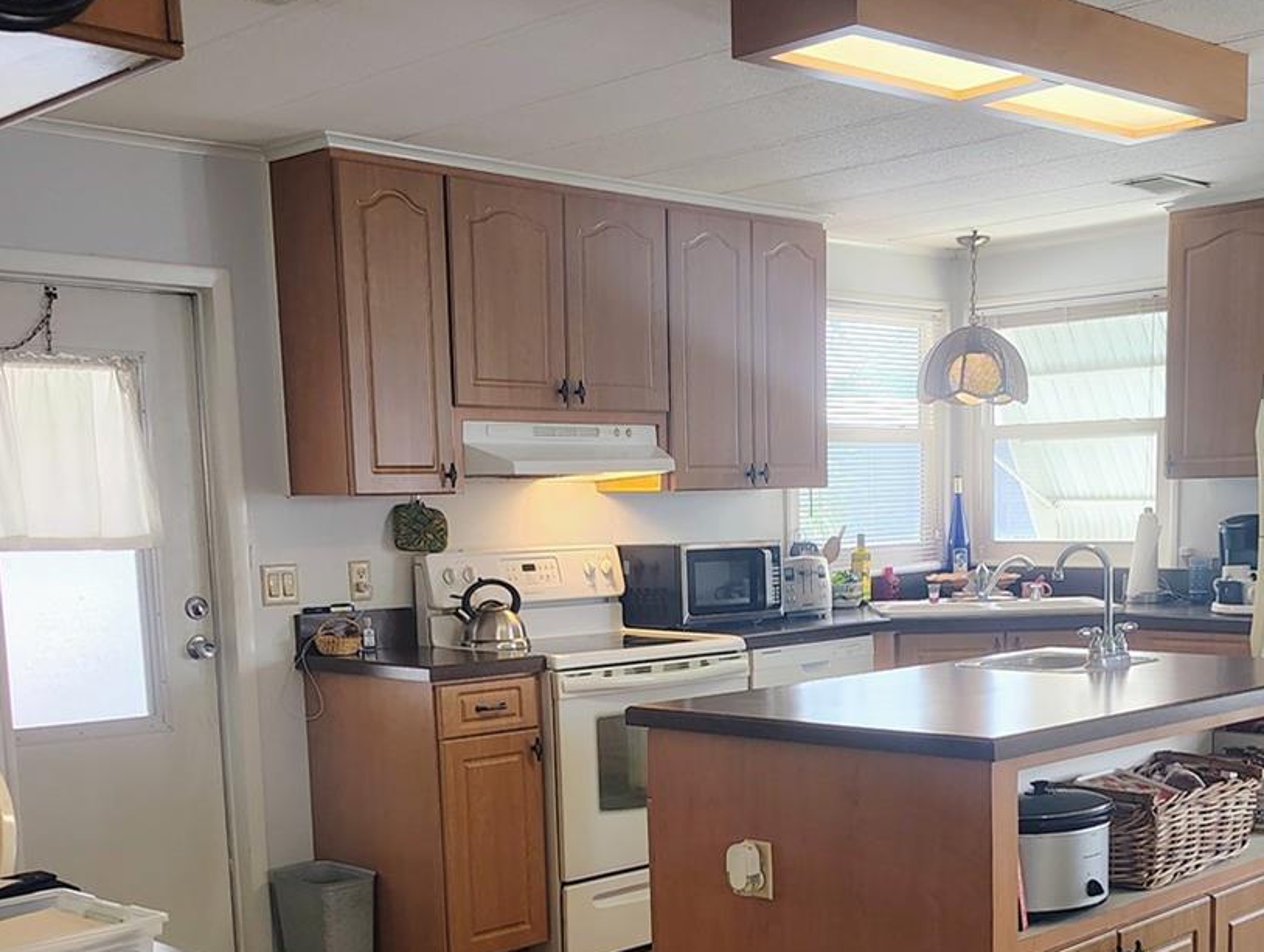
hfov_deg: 40.3
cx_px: 739
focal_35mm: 47
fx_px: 1719
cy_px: 772
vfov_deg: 30.2
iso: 634
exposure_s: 1/60
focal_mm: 5.56
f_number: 1.8
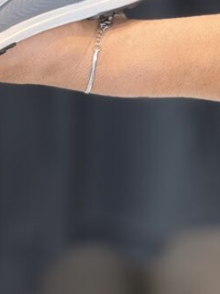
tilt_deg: -13.1
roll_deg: +0.5
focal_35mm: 373
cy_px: -90
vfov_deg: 5.3
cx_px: -53
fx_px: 3159
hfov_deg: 4.0
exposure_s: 1/100
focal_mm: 15.66
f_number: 2.8
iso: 125
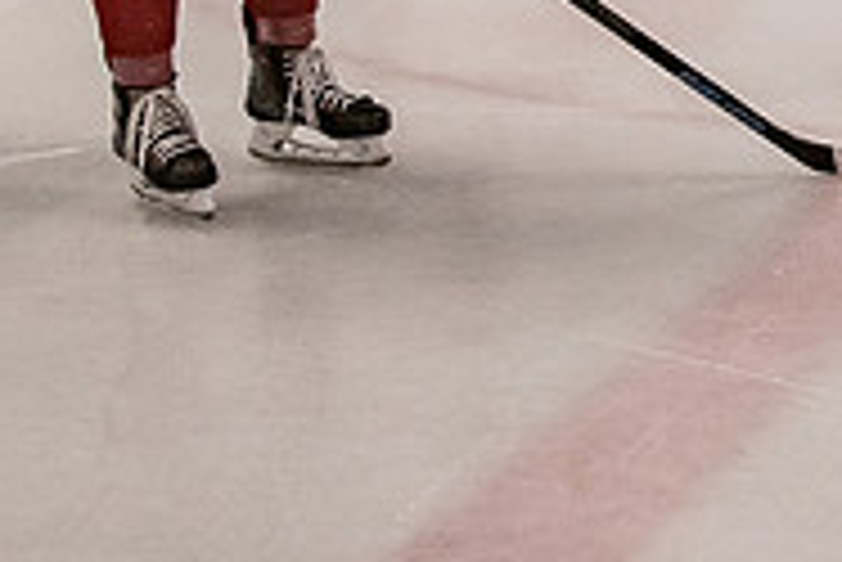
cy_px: -259
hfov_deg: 15.0
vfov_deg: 10.2
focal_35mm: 130
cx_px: 1108
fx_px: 3043
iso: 1000
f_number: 4.5
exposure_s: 1/320
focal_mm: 28
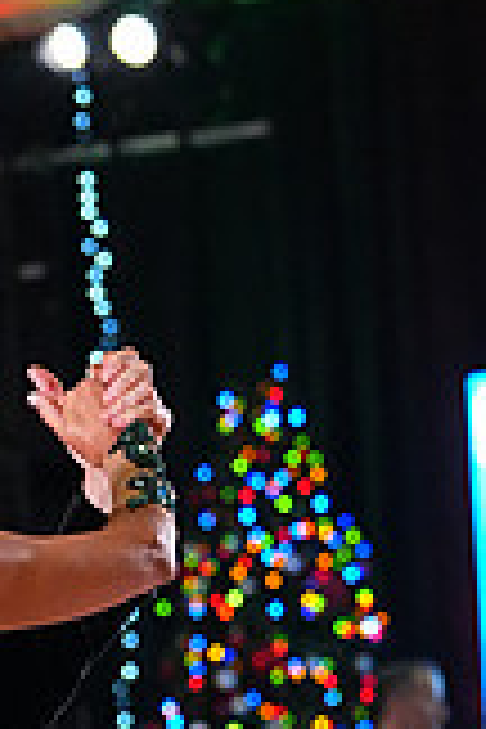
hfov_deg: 3.3
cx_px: -209
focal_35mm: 412
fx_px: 8342
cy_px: 1094
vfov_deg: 5.0
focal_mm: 115
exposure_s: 1/400
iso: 6400
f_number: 4.5
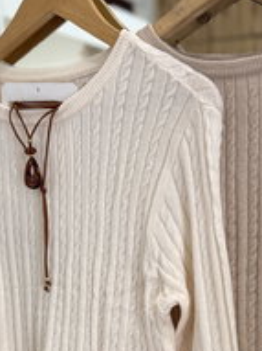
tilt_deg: -9.7
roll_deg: +0.9
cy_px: 308
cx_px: 189
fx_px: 677
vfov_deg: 28.0
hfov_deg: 21.8
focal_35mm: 67
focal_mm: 6.76
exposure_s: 1/121
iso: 160
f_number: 1.78
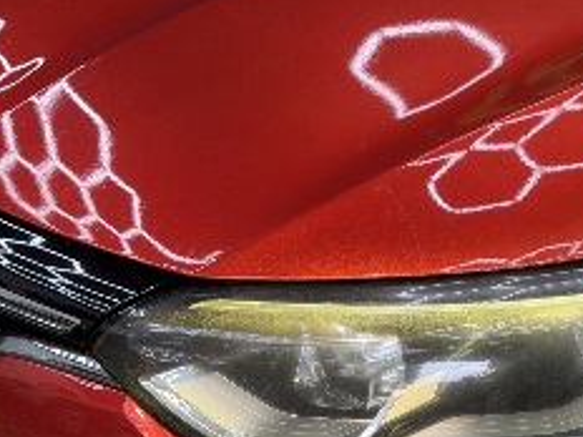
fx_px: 1448
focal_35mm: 86
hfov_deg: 22.3
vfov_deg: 17.1
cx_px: 500
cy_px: 324
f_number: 1.78
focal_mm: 6.76
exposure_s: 1/100
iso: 80
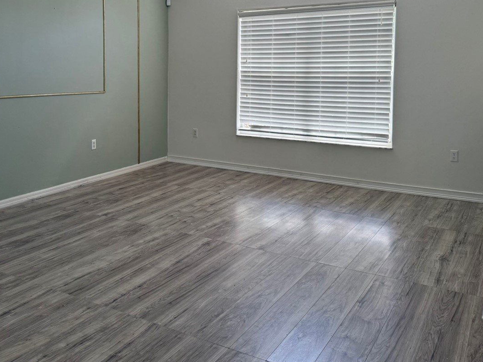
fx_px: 502
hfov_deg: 51.1
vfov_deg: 38.7
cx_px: 197
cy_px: 95
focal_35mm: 36
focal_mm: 6.76
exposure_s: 1/321
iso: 100
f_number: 1.78
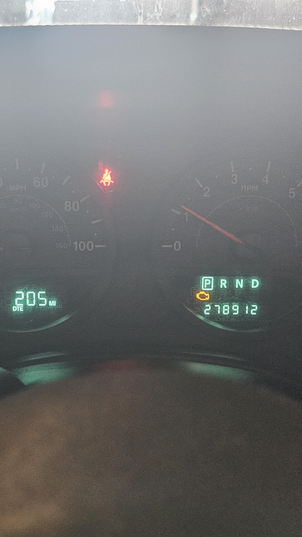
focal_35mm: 35
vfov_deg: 56.6
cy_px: 269
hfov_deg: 33.6
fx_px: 498
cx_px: 116
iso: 800
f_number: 1.8
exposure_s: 1/60
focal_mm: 5
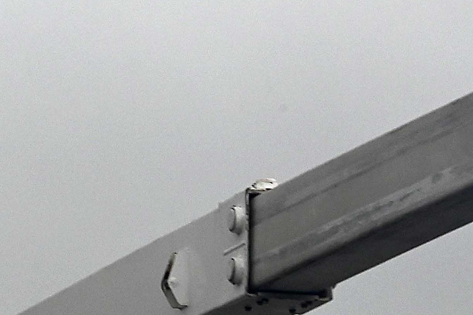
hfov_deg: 2.1
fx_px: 12938
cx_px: 1145
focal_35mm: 985
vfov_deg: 1.4
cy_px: -89
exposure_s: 1/160
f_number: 18
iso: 800
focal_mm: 200
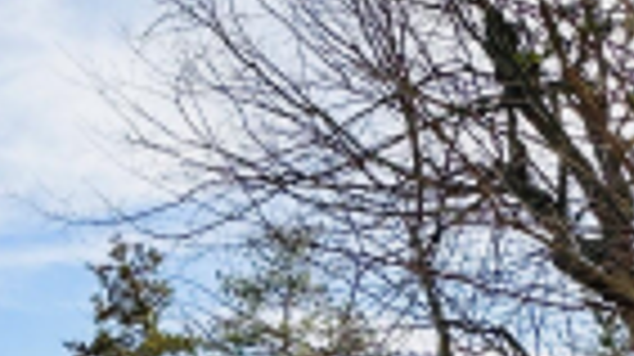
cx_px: -110
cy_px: 640
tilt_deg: +1.3
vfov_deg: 14.7
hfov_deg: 26.4
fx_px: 1209
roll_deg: +0.5
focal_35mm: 72
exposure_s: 1/1770
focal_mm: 2.22
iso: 50
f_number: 2.2
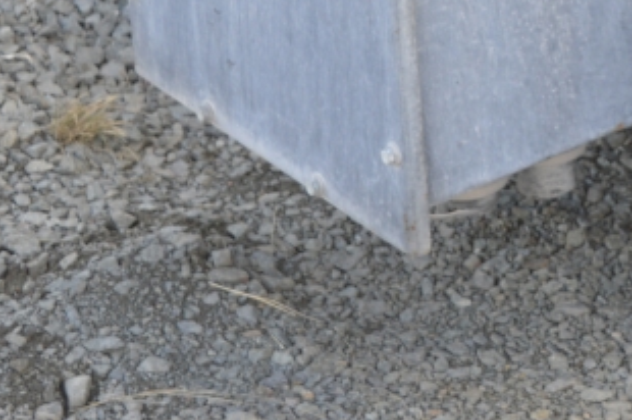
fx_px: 2975
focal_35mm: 170
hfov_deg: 11.7
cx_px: 917
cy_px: -246
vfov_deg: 7.9
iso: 180
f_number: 5.6
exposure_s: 1/125
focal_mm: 35
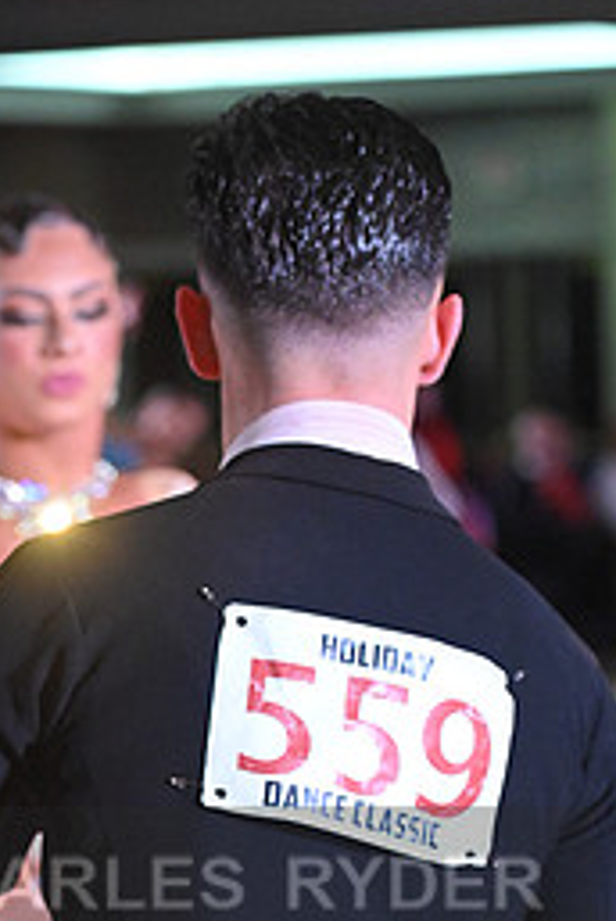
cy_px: 928
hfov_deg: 6.0
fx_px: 5887
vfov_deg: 8.9
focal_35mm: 230
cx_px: 106
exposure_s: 1/400
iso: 5000
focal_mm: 102
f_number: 5
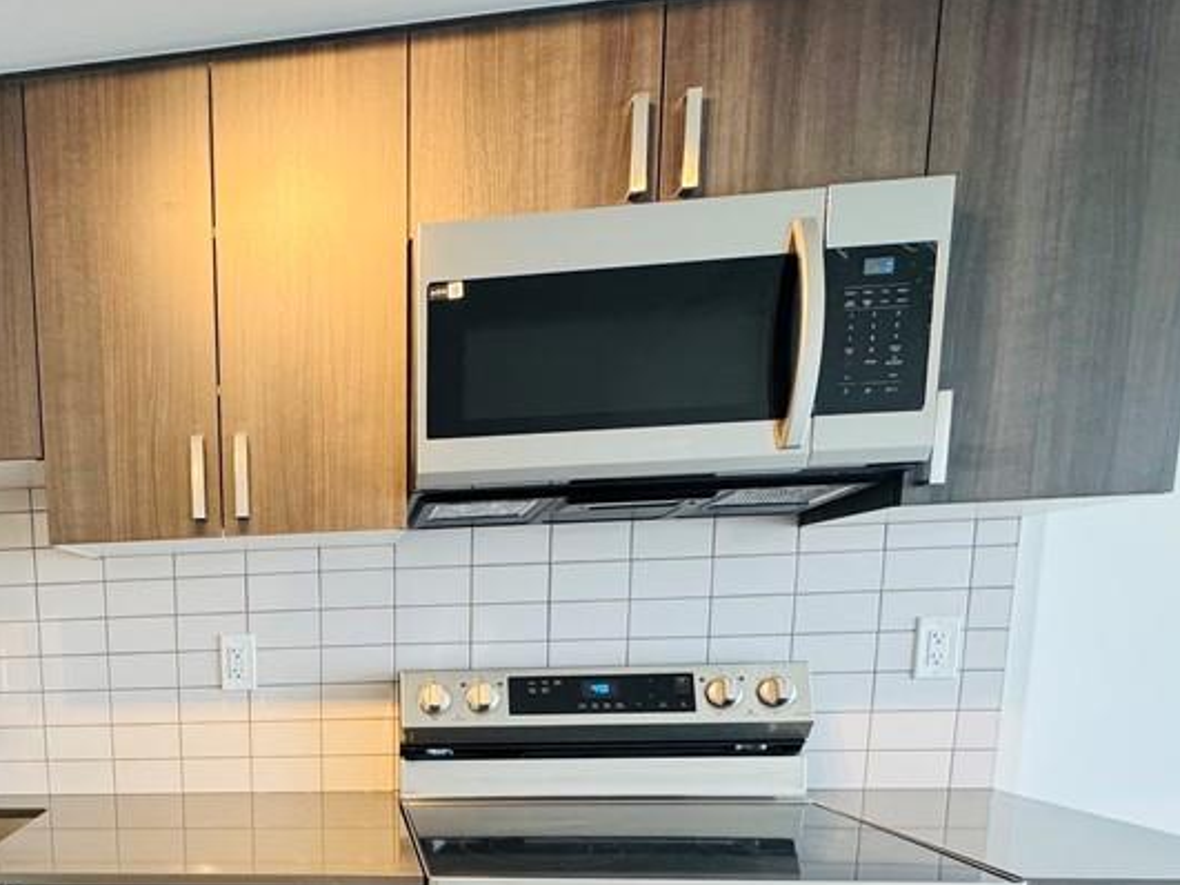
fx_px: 920
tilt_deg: -9.2
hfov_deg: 59.2
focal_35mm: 27
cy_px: 774
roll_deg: +1.7
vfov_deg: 46.9
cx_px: 204
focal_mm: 2.22
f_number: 2.2
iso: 250
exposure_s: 1/120
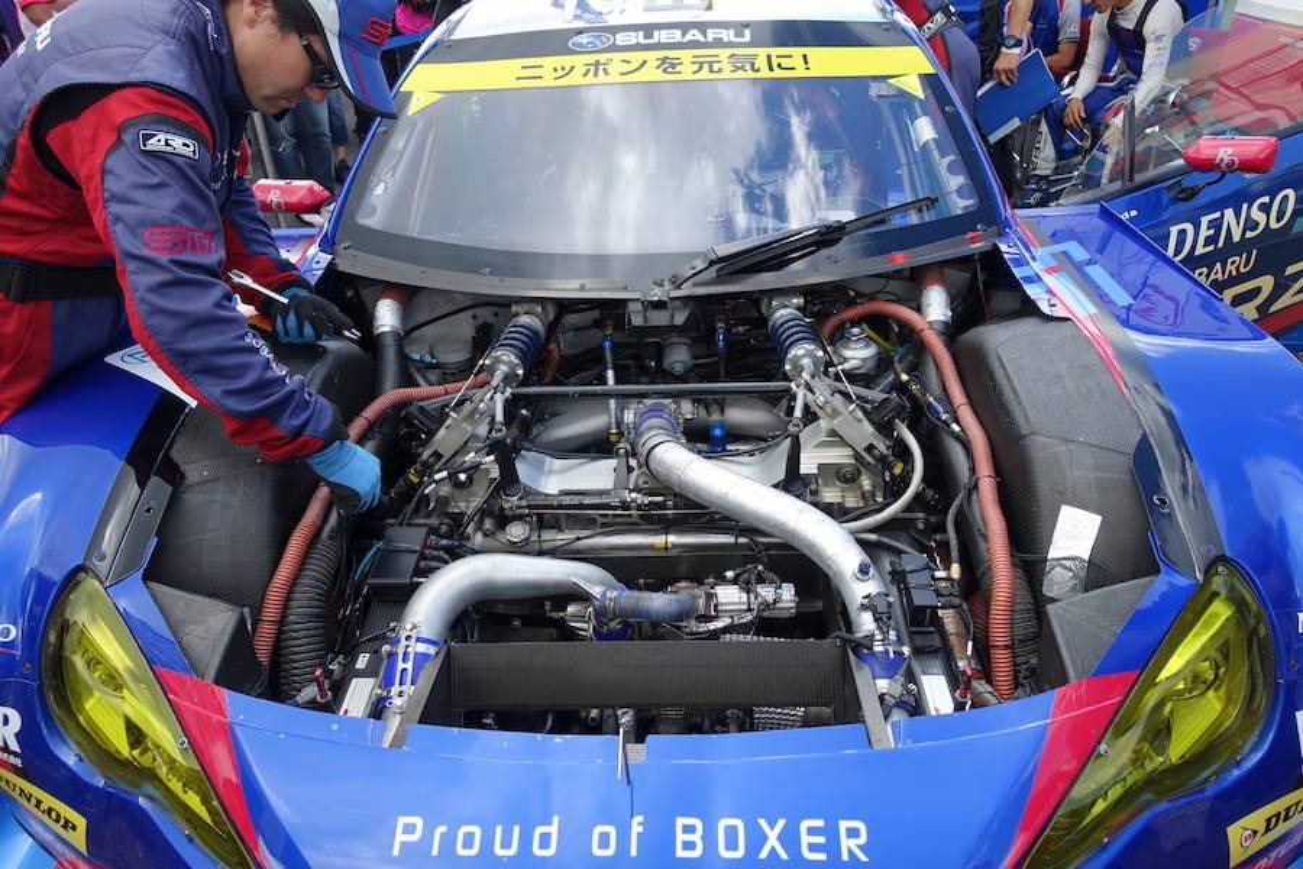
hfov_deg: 73.7
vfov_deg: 53.1
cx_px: 652
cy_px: 434
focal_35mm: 24
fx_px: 869
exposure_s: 1/200
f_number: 4
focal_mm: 8.8
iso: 125
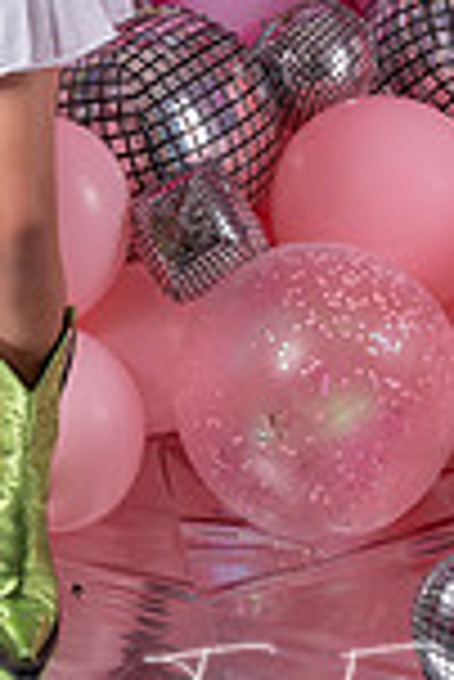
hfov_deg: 11.7
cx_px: -45
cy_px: -140
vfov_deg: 16.8
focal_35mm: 116
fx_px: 2189
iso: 125
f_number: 5
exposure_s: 1/200
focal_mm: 39
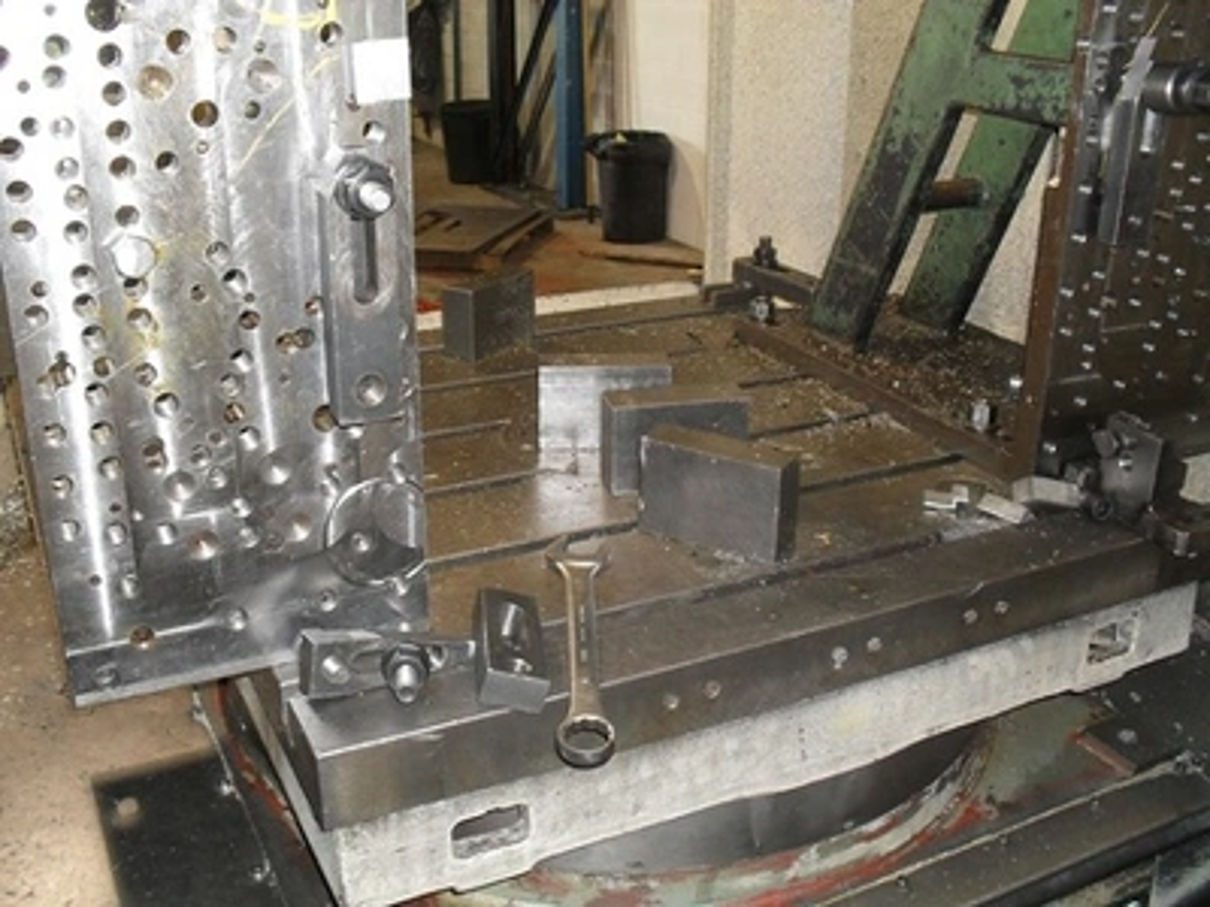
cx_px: 605
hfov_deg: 52.6
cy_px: 454
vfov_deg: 40.7
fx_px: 1223
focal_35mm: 35
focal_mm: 6.3
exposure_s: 1/45
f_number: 3.2
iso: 200
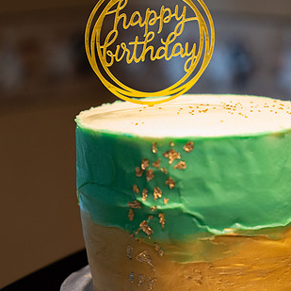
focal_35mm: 124
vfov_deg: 14.1
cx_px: 192
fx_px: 1179
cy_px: 151
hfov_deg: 14.0
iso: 1250
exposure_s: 1/200
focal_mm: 75
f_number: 2.8
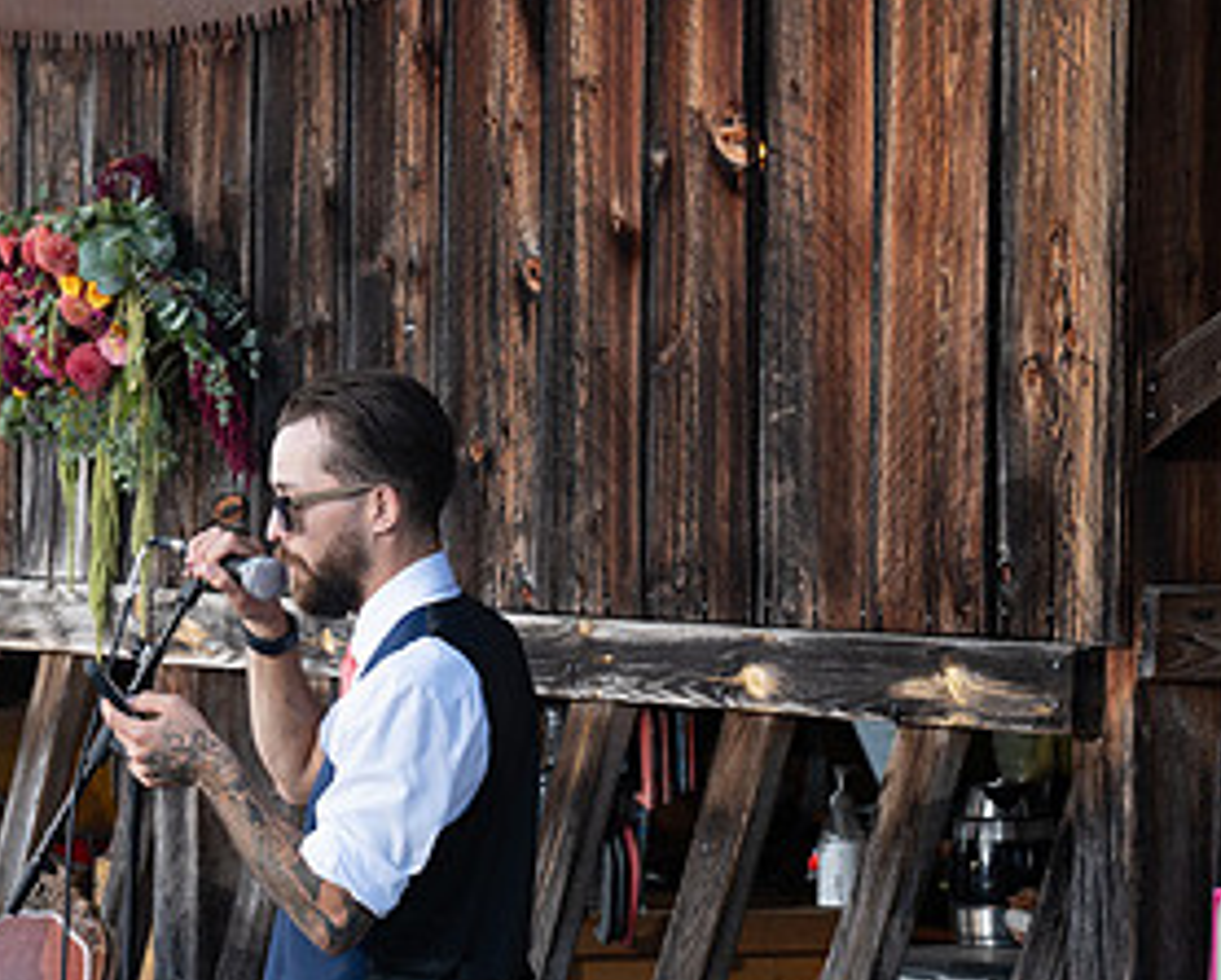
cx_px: 154
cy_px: 811
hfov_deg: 10.4
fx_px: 6656
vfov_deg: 8.4
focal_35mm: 184
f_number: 5.6
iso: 320
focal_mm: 94
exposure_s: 1/125
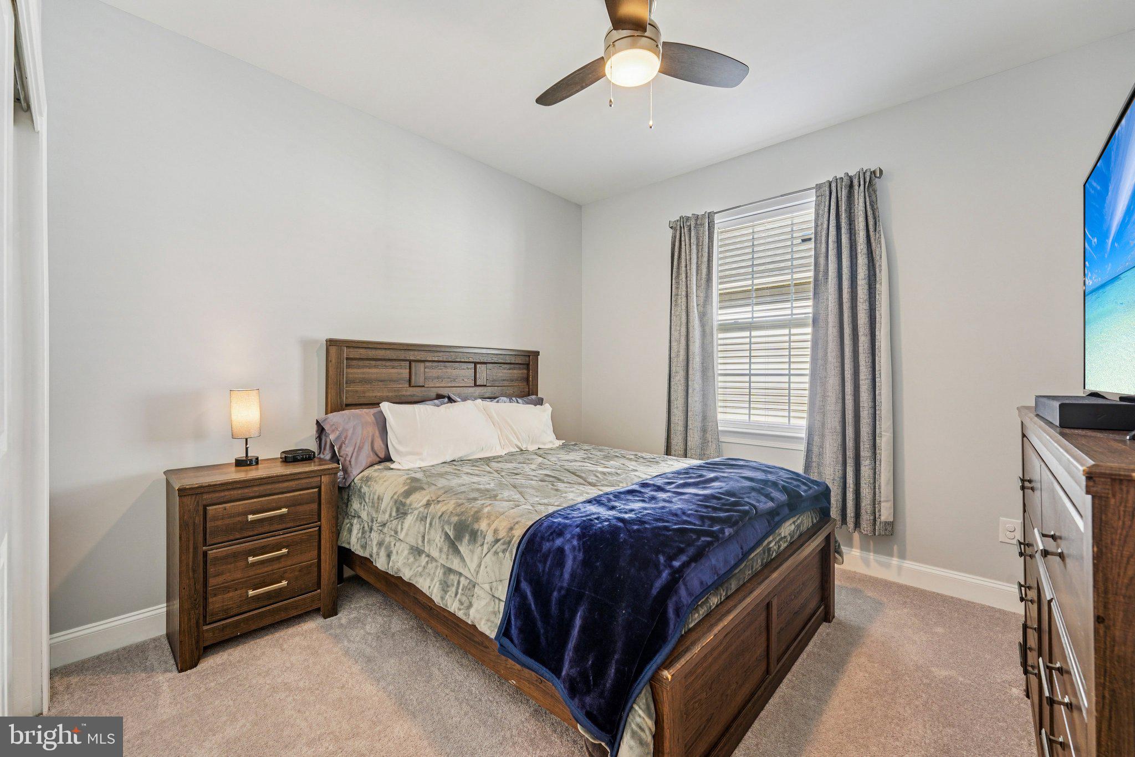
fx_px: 441
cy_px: 378
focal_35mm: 14
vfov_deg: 81.2
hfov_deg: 104.3
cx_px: 568
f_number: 8
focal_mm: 14
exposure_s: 1/25
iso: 500
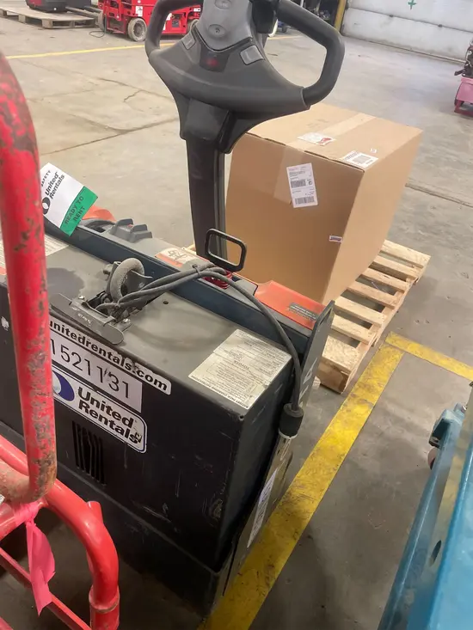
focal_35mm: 26
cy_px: 315
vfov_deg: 67.3
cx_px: 236
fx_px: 474
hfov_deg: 53.1
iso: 400
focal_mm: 4.2
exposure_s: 1/60
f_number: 1.6
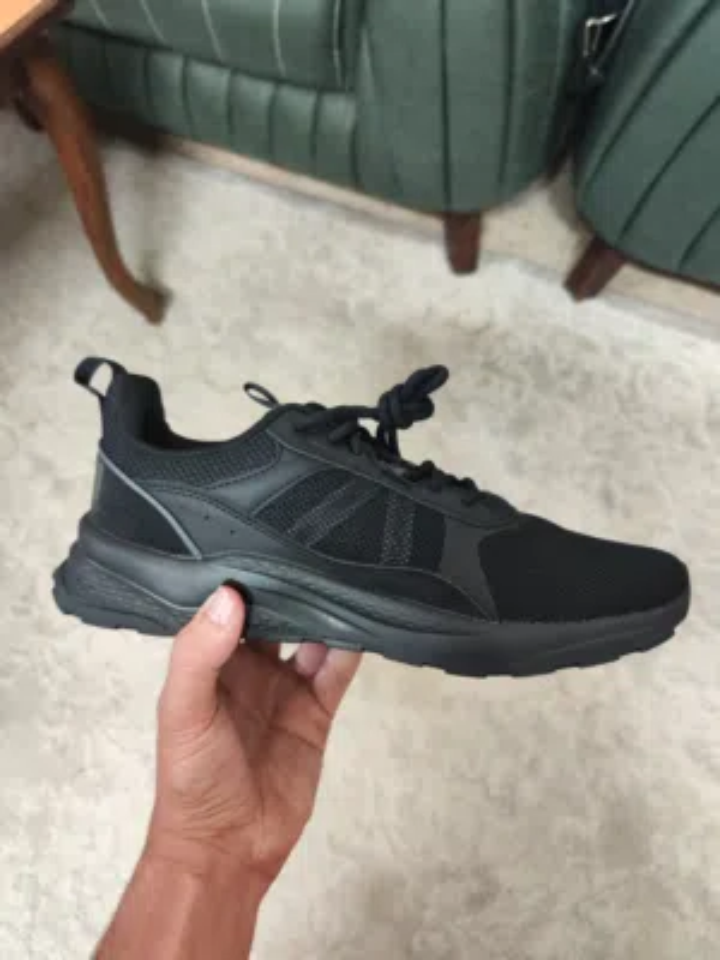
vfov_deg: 73.9
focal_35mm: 23
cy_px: 480
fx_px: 638
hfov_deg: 58.9
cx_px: 360
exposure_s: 1/50
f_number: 1.69
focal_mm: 7.01
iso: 1509
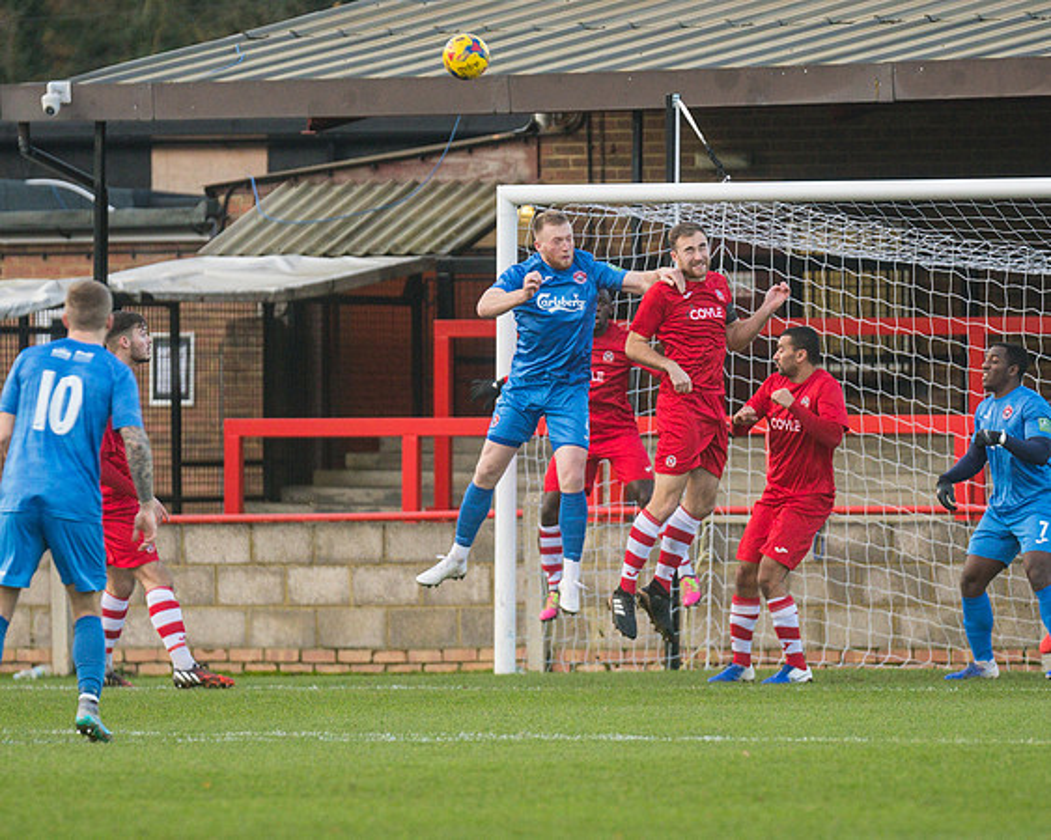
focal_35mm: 440
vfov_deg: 3.5
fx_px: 13668
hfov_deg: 4.4
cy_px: 393
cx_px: 526
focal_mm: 240
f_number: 2.8
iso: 2000
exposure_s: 1/2000
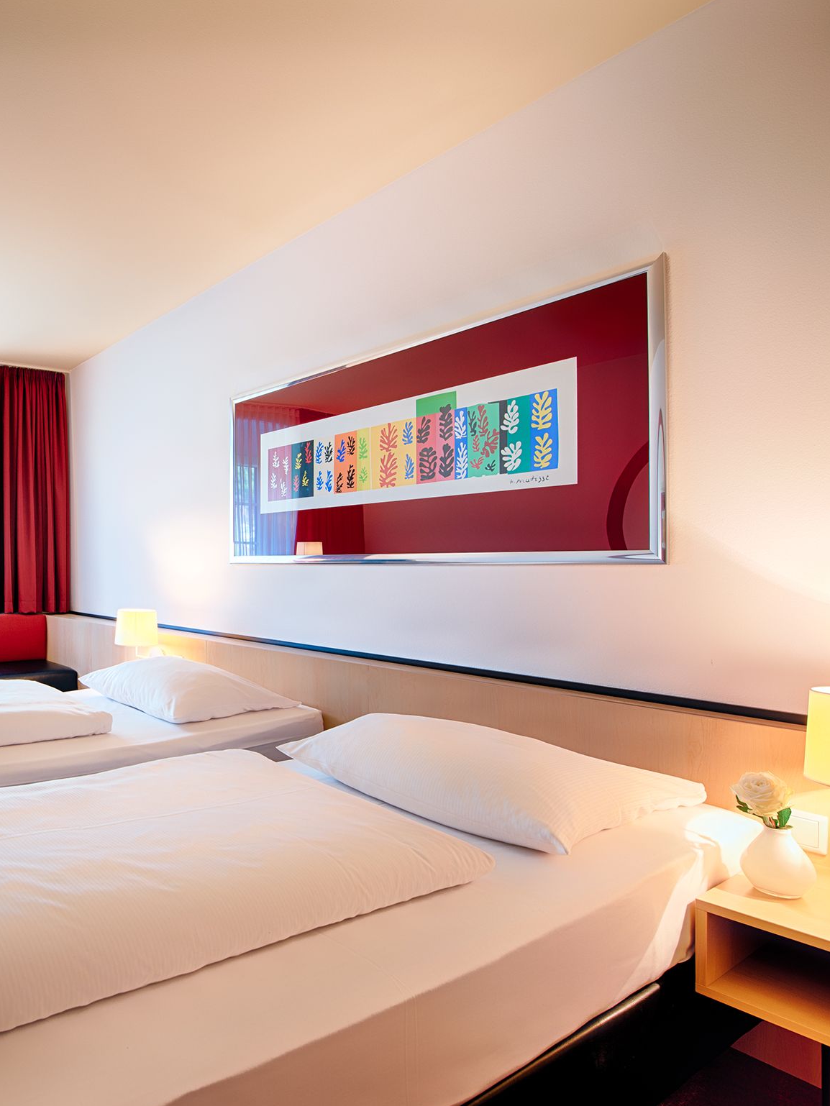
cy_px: 561
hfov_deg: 55.4
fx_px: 671
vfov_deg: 79.0
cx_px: 89
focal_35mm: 21
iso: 100
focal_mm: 14
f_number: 8
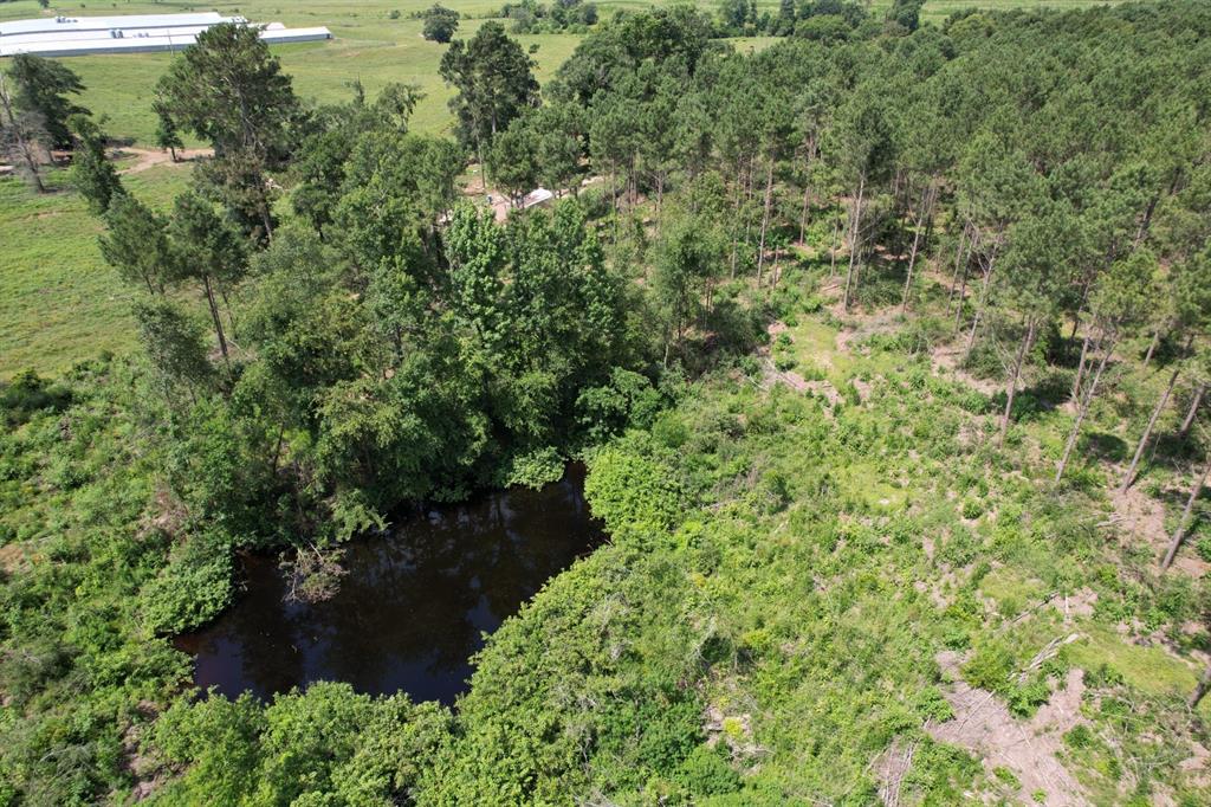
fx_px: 740
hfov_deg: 78.6
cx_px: 606
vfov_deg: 57.2
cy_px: 404
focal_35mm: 22
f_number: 2.8
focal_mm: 8.38
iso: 110
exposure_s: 1/1000
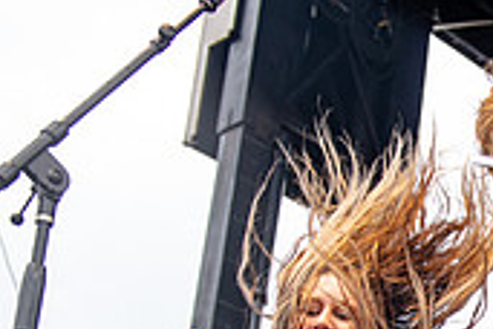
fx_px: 1575
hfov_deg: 16.6
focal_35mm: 115
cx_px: 675
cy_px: 466
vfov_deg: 11.5
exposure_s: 1/320
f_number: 3.2
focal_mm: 34
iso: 125
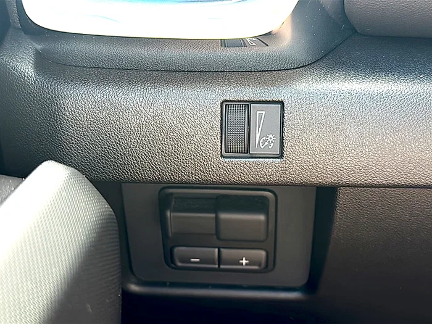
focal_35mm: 40
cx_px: 216
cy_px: 162
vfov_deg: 36.0
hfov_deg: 46.8
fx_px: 499
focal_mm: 6.86
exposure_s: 1/40
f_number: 1.78
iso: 80
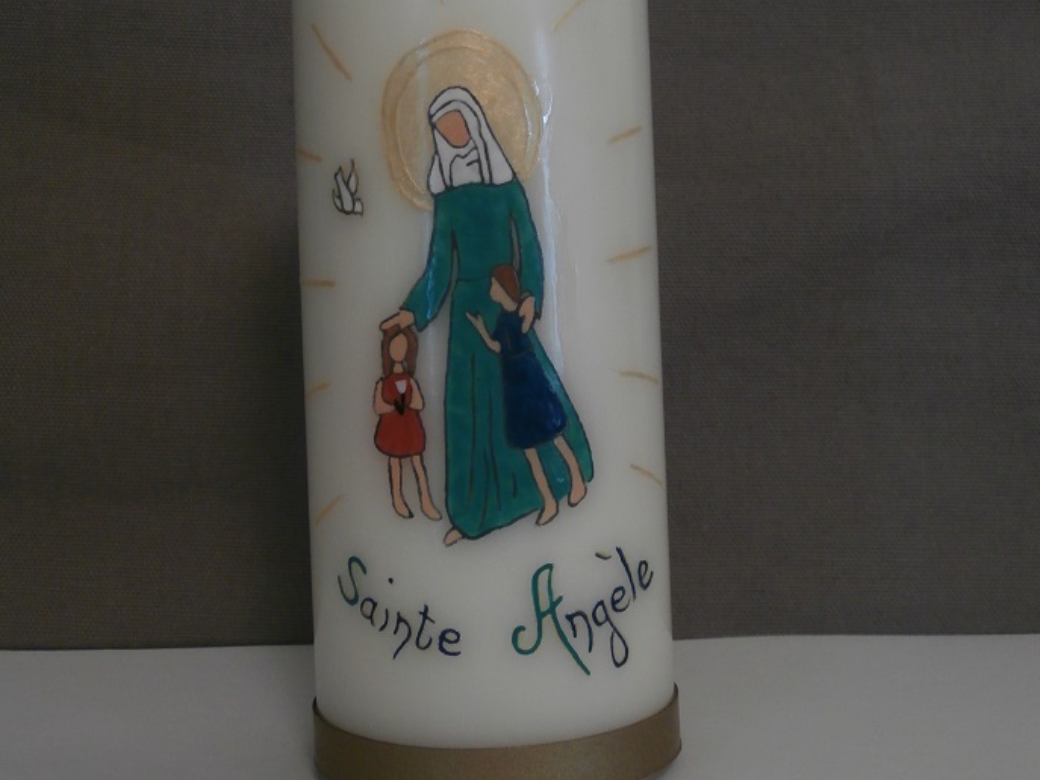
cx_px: 522
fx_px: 1532
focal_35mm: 51
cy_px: 321
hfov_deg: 37.5
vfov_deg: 28.5
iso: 200
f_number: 3.9
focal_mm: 6.67
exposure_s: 1/3
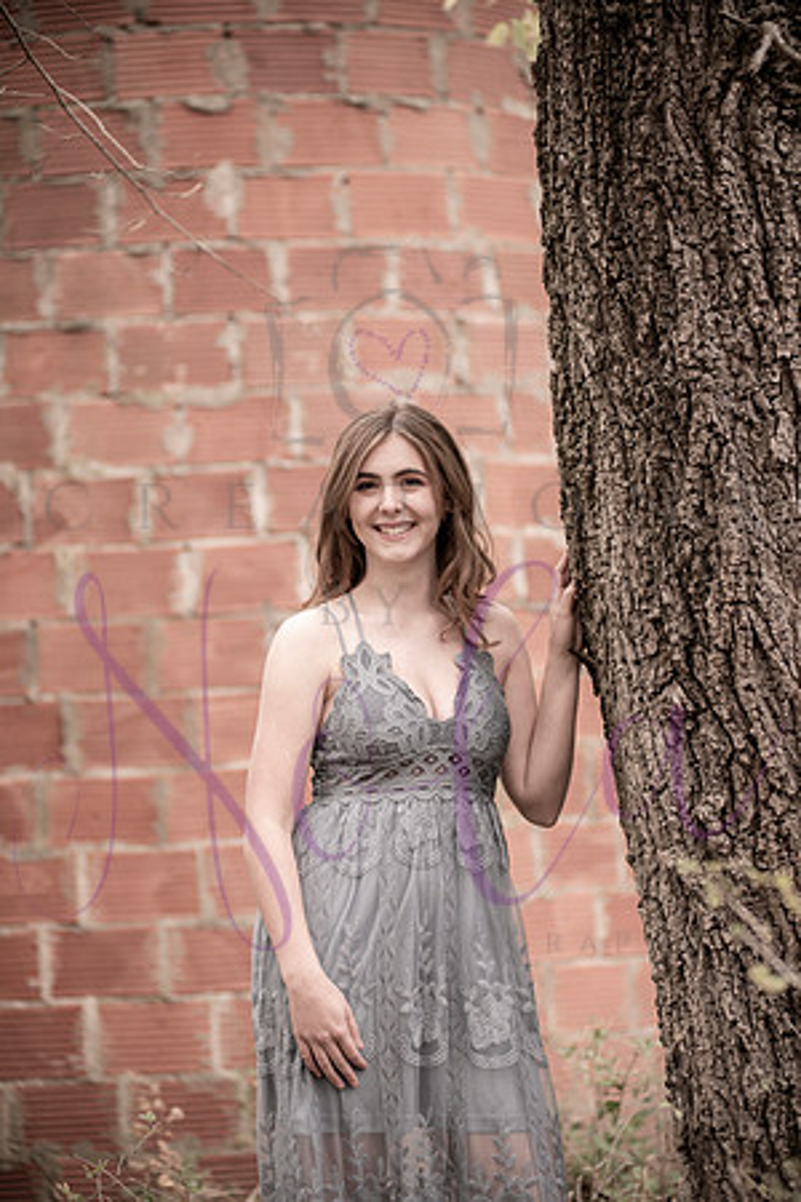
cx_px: 400
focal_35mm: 80
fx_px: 2670
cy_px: 601
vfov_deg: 25.4
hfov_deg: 17.1
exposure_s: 1/320
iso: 1250
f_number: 3.2
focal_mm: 80
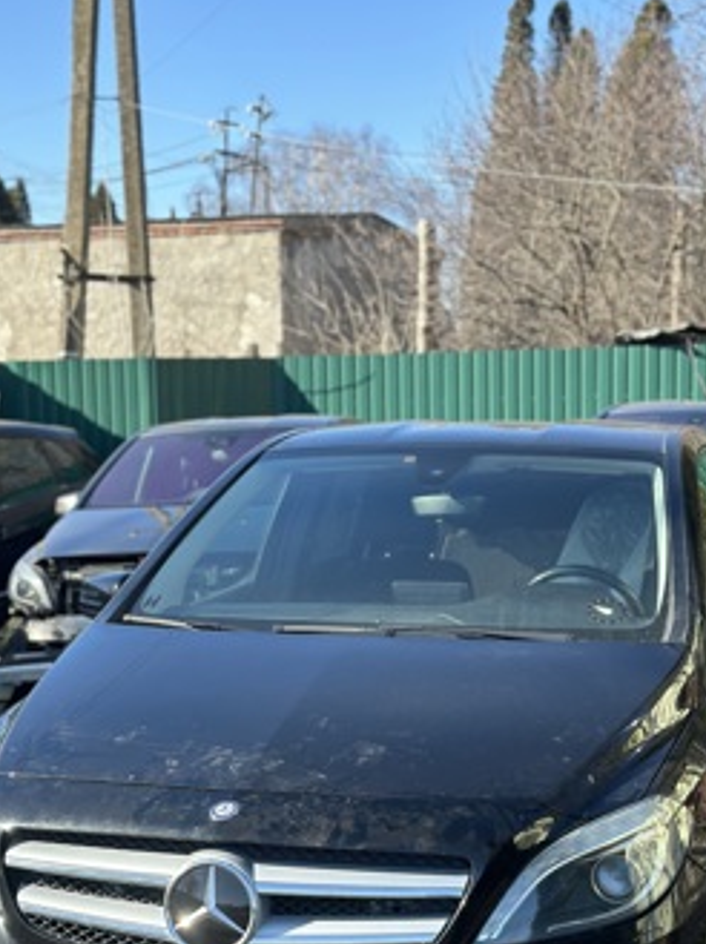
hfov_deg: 21.0
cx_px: 363
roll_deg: -0.1
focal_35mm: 70
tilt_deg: -6.5
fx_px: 1907
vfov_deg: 27.6
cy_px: 626
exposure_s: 1/1541
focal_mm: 6.86
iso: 80
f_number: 1.78
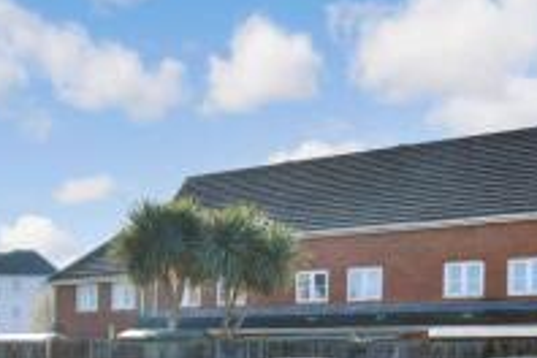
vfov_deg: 33.0
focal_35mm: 36
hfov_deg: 52.1
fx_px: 537
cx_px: 176
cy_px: 378
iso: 320
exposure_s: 1/500
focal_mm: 10
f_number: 8
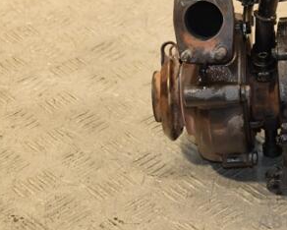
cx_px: 239
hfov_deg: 14.7
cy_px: 50
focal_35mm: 130
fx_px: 1105
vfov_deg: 11.8
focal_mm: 45
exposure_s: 1/125
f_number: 4.8
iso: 800
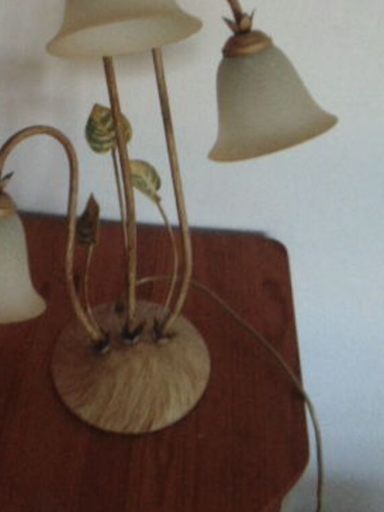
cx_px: 142
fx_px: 651
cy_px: 101
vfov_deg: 41.1
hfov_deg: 32.7
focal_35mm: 44
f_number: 3
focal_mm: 4.5
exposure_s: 1/13
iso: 400
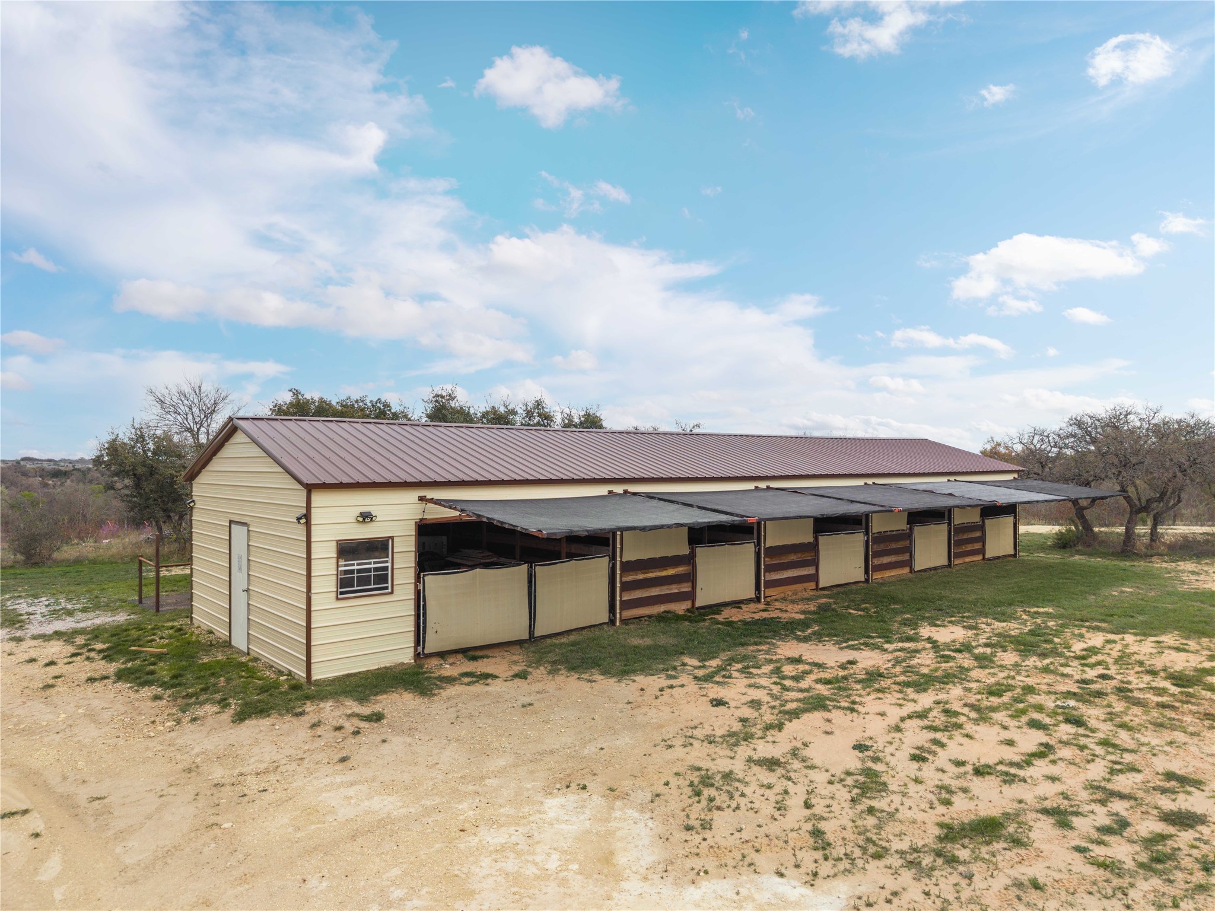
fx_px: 842
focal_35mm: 24
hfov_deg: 71.6
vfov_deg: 56.8
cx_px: 608
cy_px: 456
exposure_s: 1/2000
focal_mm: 8.67
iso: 110
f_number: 1.8
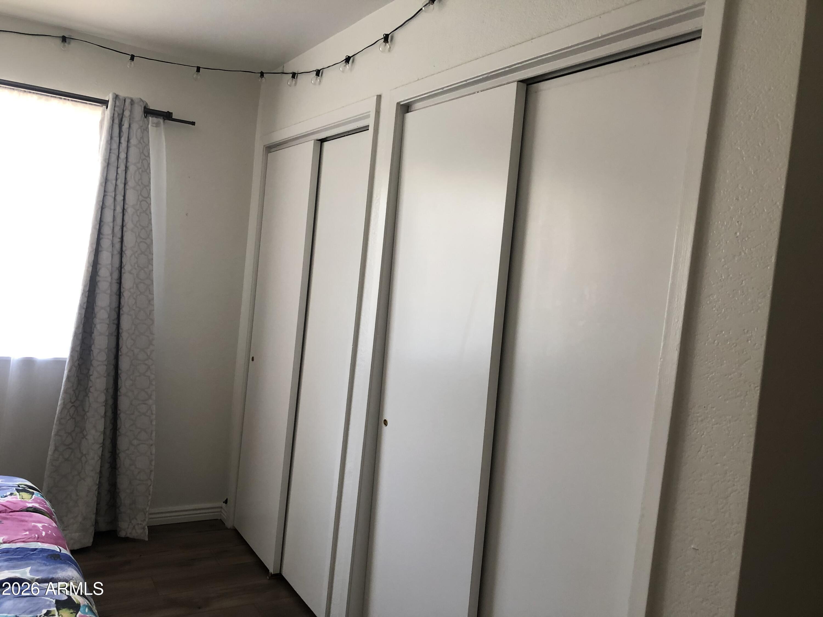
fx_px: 666
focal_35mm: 28
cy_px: 308
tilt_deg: -3.7
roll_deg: -6.3
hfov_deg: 63.4
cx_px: 412
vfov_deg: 49.7
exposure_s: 1/24
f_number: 1.8
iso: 40
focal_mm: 3.99
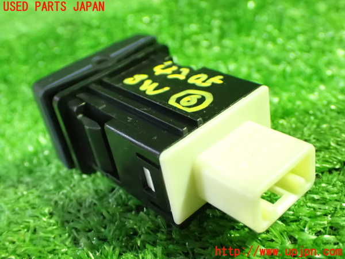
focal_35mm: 44
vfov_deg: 32.9
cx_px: 172
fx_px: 439
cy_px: 130
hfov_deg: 42.9
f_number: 2.9
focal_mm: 7.84
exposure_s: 1/25
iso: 1600
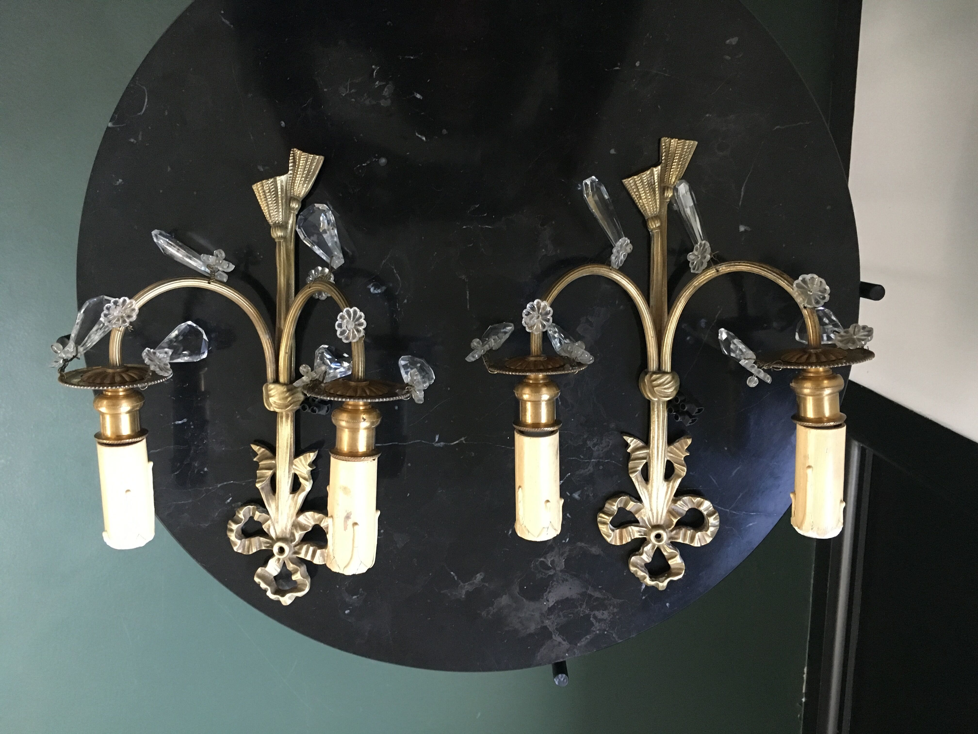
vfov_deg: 48.2
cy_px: 367
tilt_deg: -78.9
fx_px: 819
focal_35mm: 29
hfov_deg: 61.7
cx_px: 489
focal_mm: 4.15
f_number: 2.2
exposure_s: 1/17
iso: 200
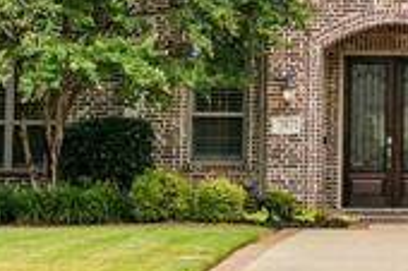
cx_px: 641
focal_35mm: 181
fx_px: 2049
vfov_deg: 7.5
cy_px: -46
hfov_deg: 10.9
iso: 400
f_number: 8
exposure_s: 1/500
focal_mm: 30
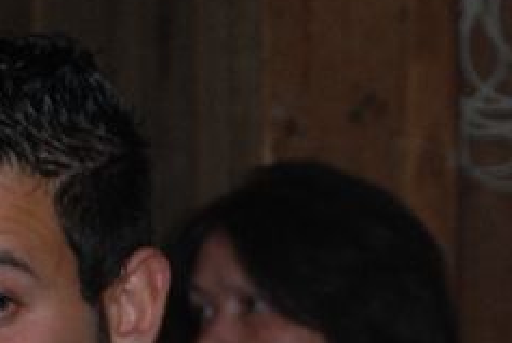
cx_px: 618
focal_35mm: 259
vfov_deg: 5.3
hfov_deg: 7.9
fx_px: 3690
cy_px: 361
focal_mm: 40
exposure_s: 1/60
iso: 200
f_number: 4.5
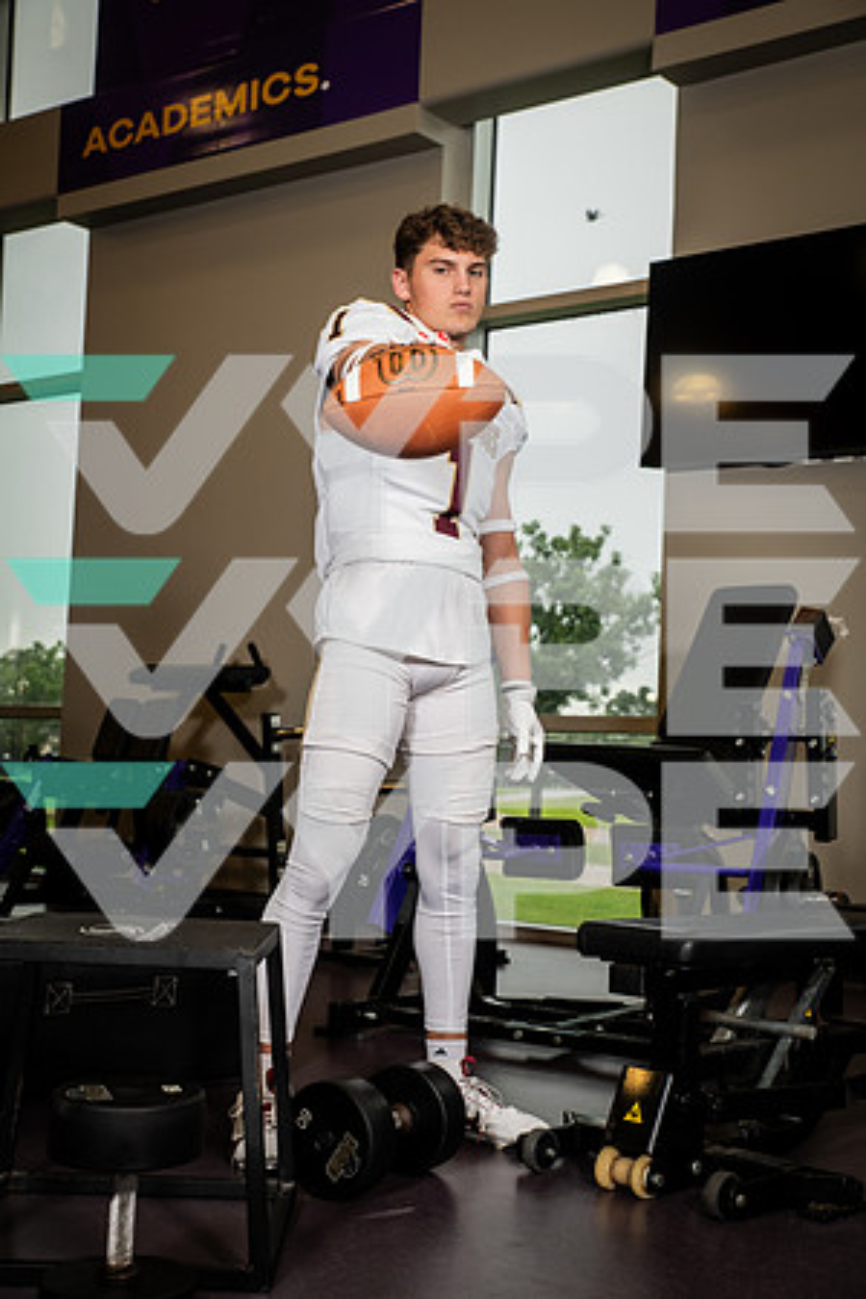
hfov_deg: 29.2
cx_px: 433
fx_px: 1660
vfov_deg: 42.7
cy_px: 650
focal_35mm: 46
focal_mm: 46
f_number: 5.6
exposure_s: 1/250
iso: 500
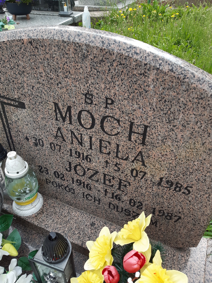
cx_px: 106
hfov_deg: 53.1
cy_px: 142
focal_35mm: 26
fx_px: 212
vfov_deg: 67.3
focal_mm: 3.92
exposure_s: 1/164
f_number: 1.7
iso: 40
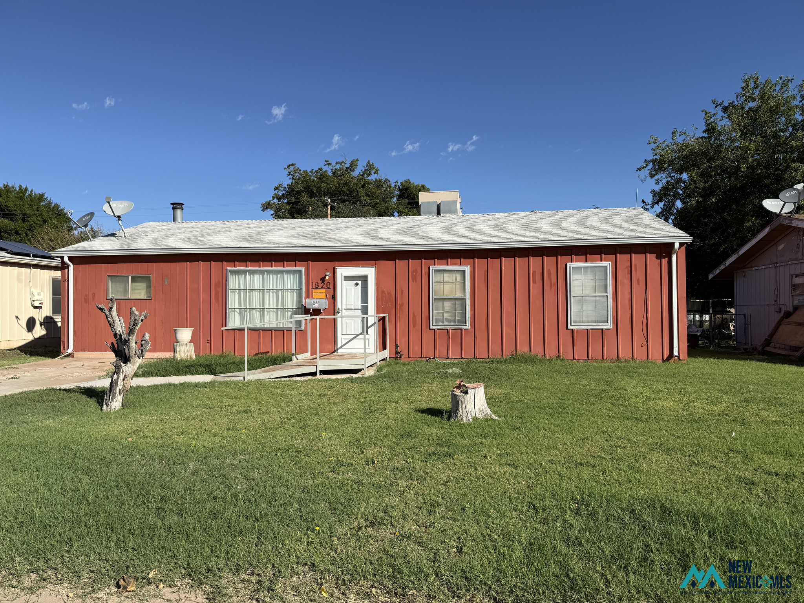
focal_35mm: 24
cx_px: 402
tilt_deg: +0.9
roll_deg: +0.2
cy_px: 302
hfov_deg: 71.6
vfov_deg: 56.8
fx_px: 557
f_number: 1.78
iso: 80
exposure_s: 1/6173
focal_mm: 6.76
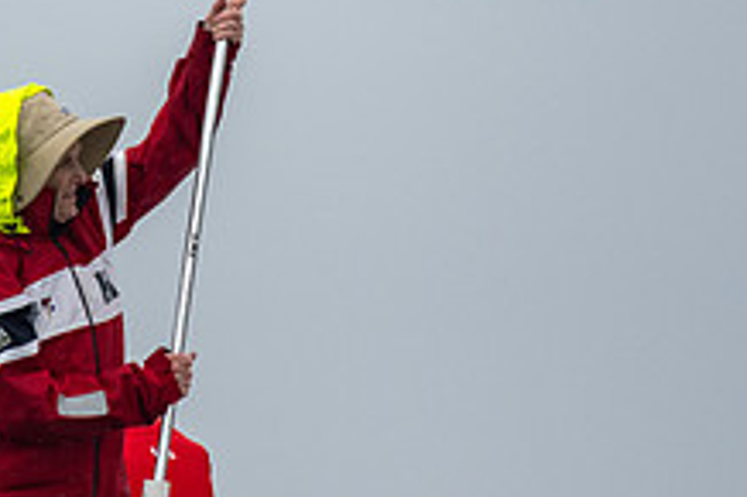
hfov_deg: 1.7
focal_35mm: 1198
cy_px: -101
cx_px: 154
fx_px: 24839
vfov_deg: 1.1
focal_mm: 300
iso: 400
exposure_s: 1/5000
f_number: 4
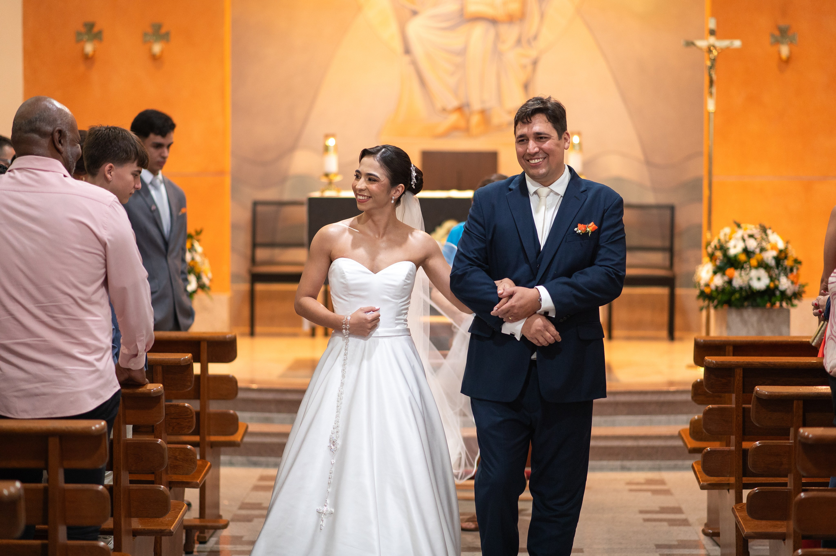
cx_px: 418
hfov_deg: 23.9
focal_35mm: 85
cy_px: 278
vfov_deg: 16.0
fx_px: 1972
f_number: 2
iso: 2500
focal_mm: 85
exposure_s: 1/250
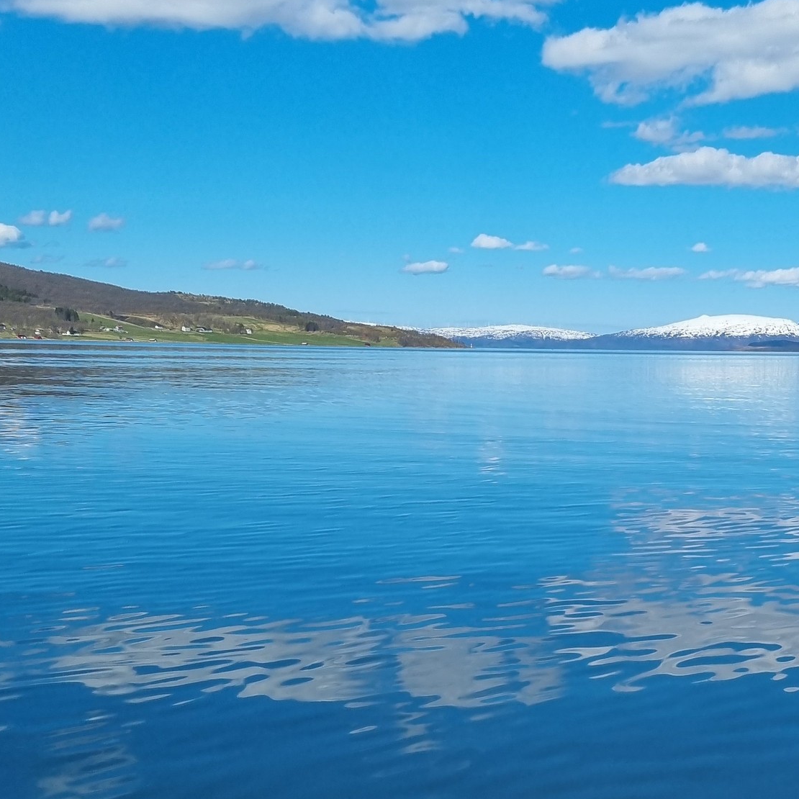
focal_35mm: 53
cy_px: 728
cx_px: 650
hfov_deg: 31.3
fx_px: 1384
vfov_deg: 30.7
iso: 50
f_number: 1.8
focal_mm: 5.4
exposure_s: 1/4056
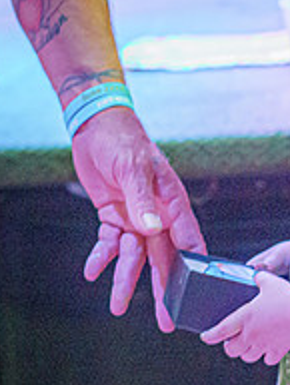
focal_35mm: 188
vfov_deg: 10.5
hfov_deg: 7.9
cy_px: 285
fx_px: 2098
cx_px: 183
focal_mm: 55
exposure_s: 1/125
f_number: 2.8
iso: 3200
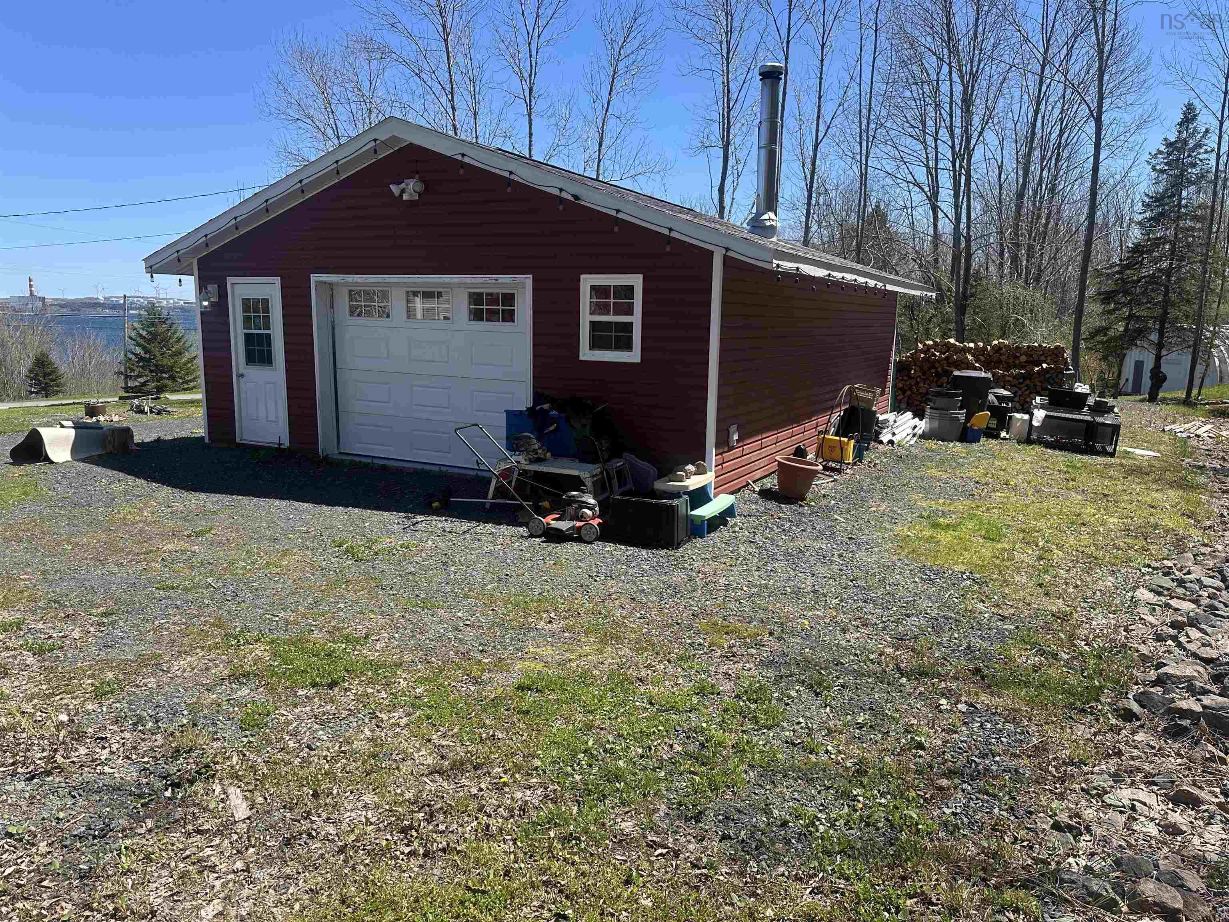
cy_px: 461
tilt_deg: -9.2
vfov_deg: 56.8
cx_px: 614
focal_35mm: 24
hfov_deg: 71.6
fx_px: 852
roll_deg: -1.3
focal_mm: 6.86
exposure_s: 1/2809
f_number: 1.78
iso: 80
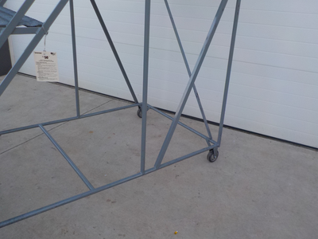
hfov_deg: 60.0
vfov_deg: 46.8
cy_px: 120
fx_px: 276
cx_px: 159
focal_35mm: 30
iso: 125
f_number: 3.3
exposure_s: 1/60
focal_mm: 4.1
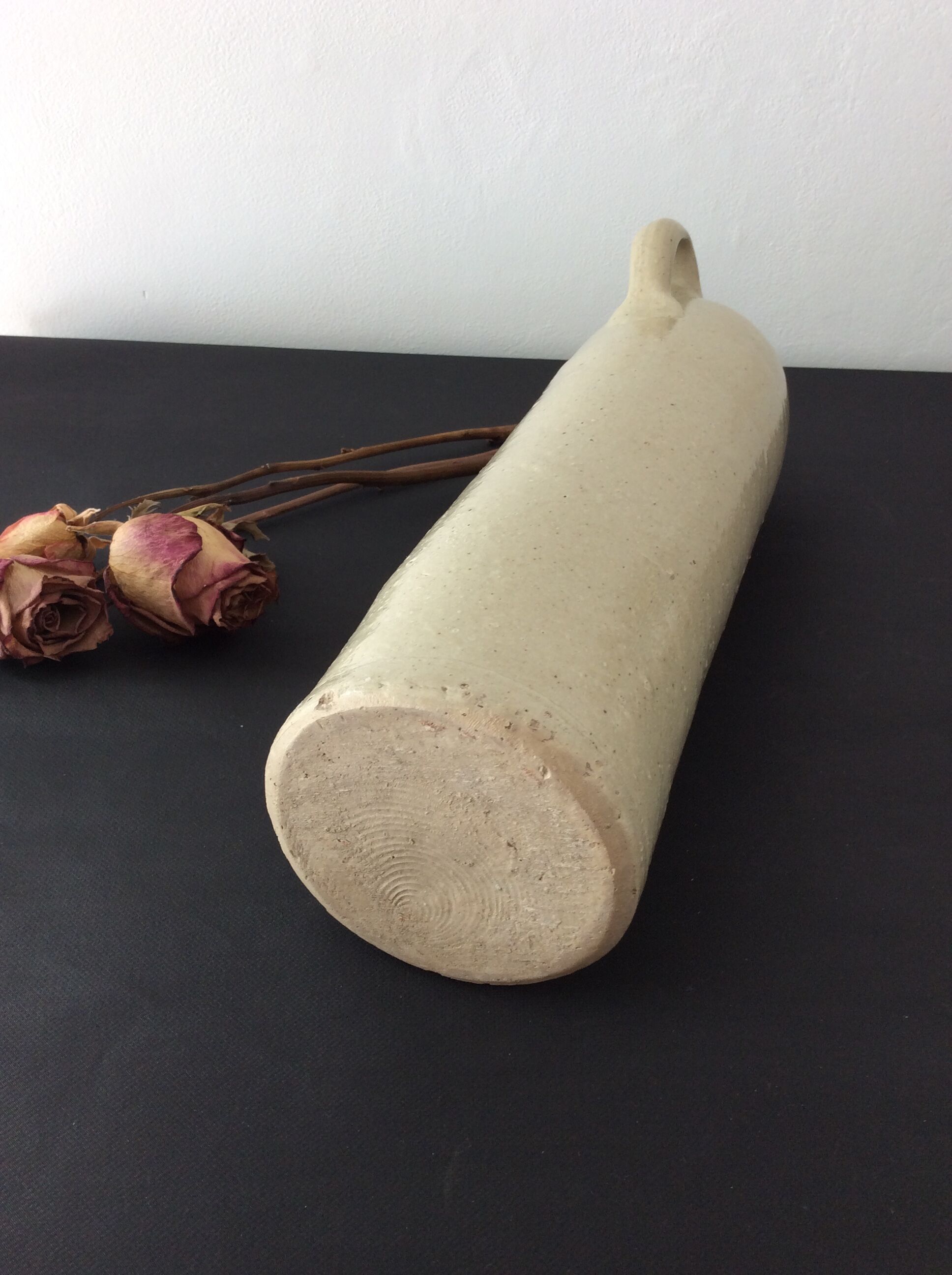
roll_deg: -1.8
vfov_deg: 56.9
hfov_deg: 44.1
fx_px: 1177
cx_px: 476
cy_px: 638
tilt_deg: -36.4
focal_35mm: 32
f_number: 2.4
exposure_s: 1/100
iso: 40
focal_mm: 3.3
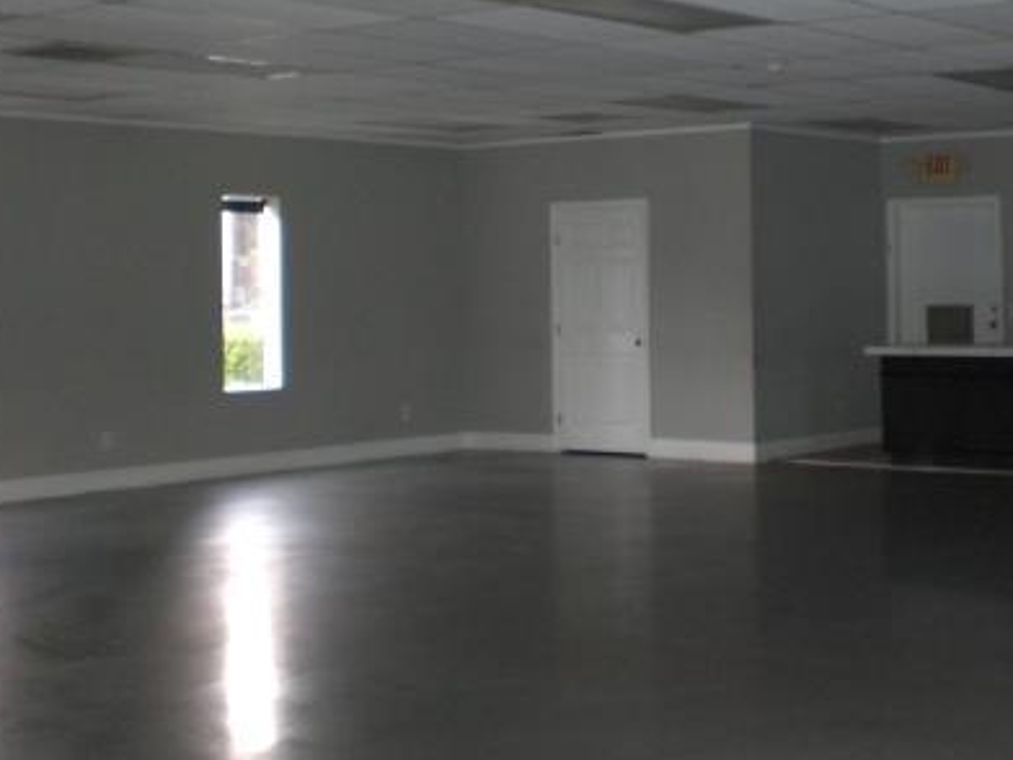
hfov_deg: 30.4
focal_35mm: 62
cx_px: 809
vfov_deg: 23.5
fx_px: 1814
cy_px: 225
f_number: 3.1
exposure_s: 1/60
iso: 200
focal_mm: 6.3
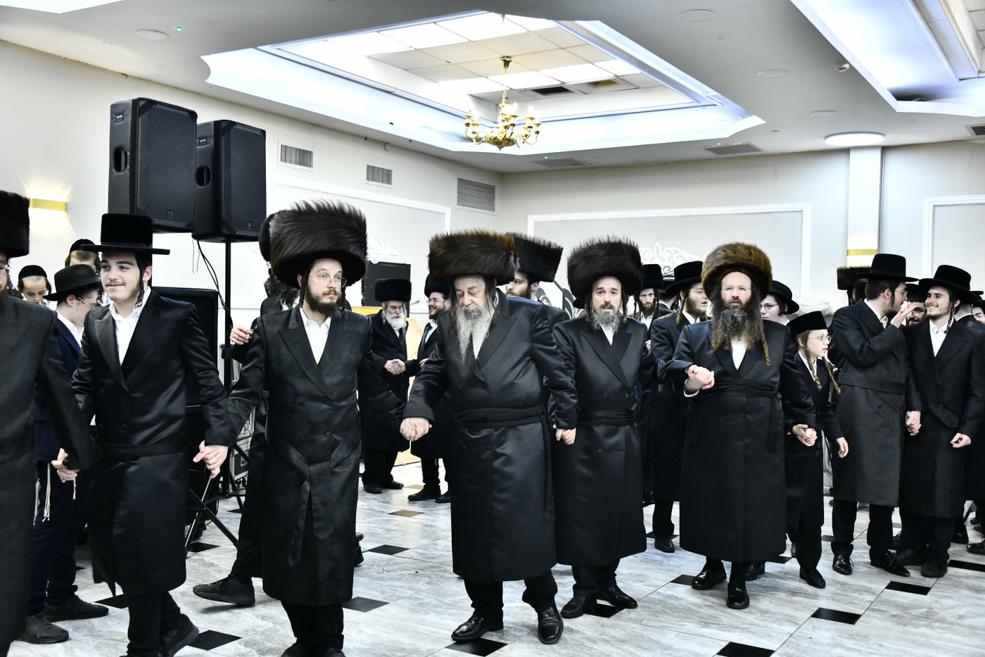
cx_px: 492
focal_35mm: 36
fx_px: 985
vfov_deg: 36.9
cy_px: 328
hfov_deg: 53.1
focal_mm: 36
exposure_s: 1/200
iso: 2500
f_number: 5.6
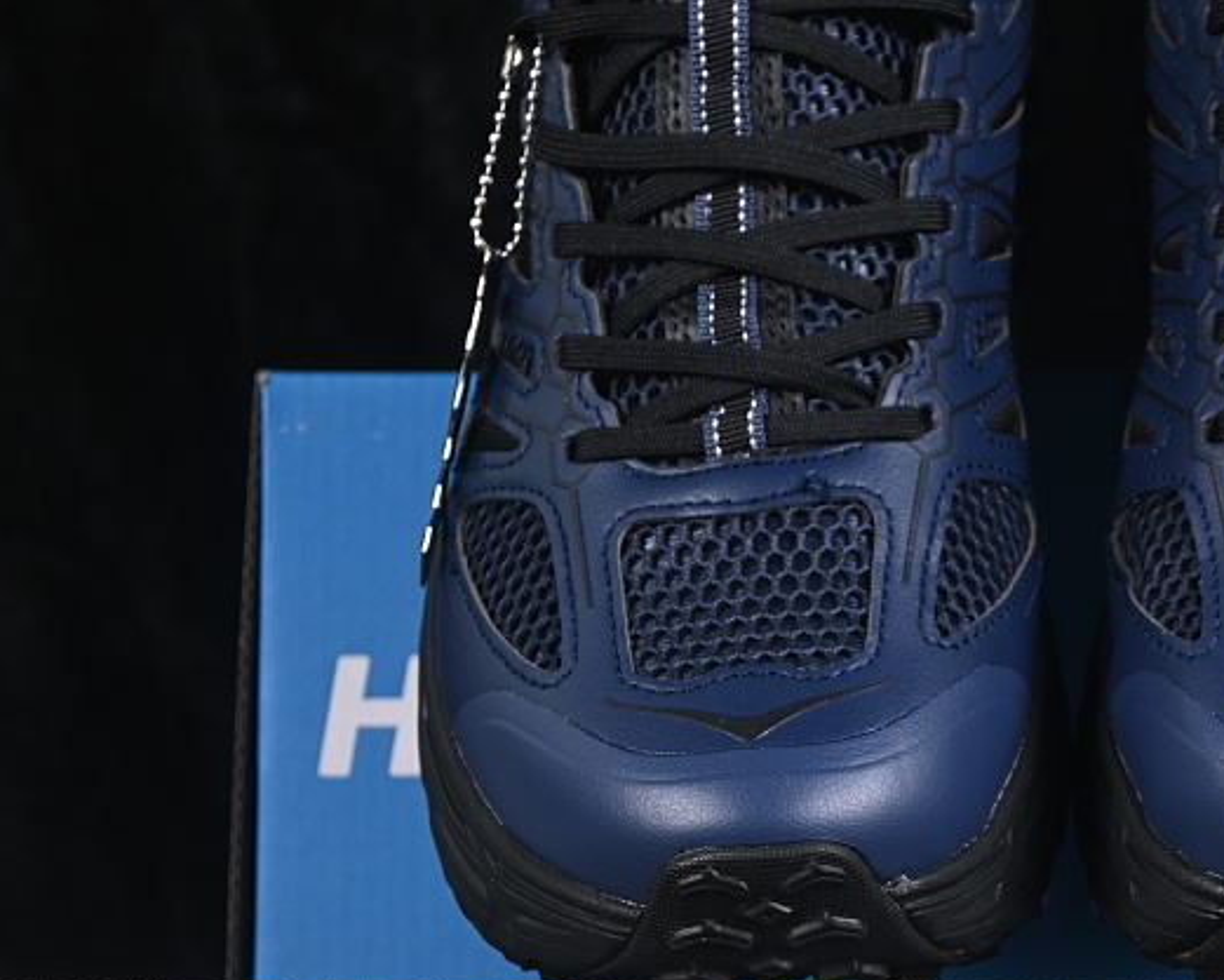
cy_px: 468
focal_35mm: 146
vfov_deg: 10.6
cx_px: 1097
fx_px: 5290
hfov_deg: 13.1
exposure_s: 1/60
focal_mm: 50
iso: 160
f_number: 6.3
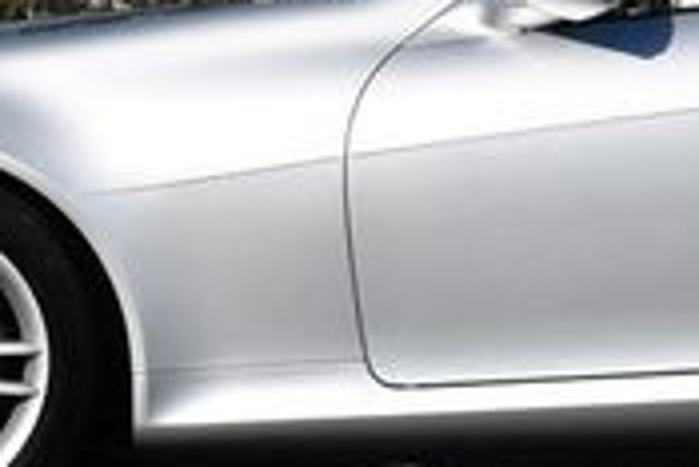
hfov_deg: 12.7
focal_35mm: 161
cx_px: 623
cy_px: -164
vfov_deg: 8.4
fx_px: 3129
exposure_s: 1/400
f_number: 10
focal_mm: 22
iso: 100
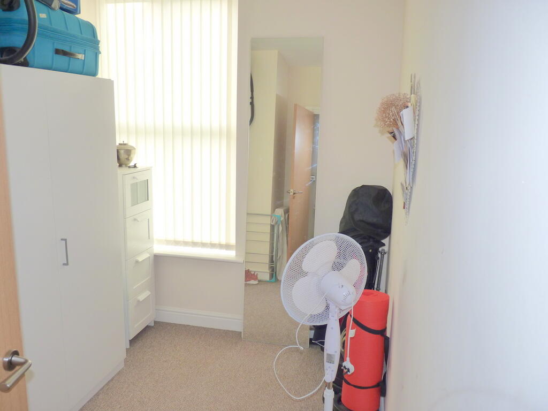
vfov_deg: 48.2
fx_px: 459
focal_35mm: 29
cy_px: 206
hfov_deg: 61.7
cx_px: 274
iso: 125
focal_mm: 5.1
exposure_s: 1/40
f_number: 2.8
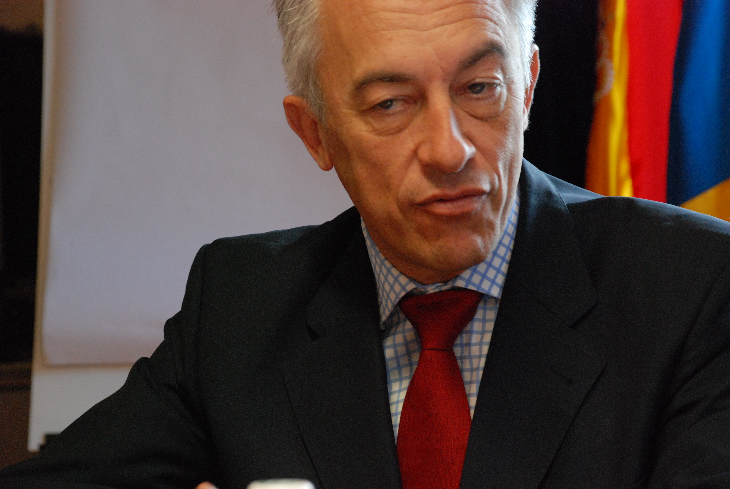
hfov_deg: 16.1
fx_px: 2589
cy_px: 244
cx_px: 365
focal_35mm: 128
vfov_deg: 10.8
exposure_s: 1/60
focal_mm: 85
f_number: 8
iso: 1250
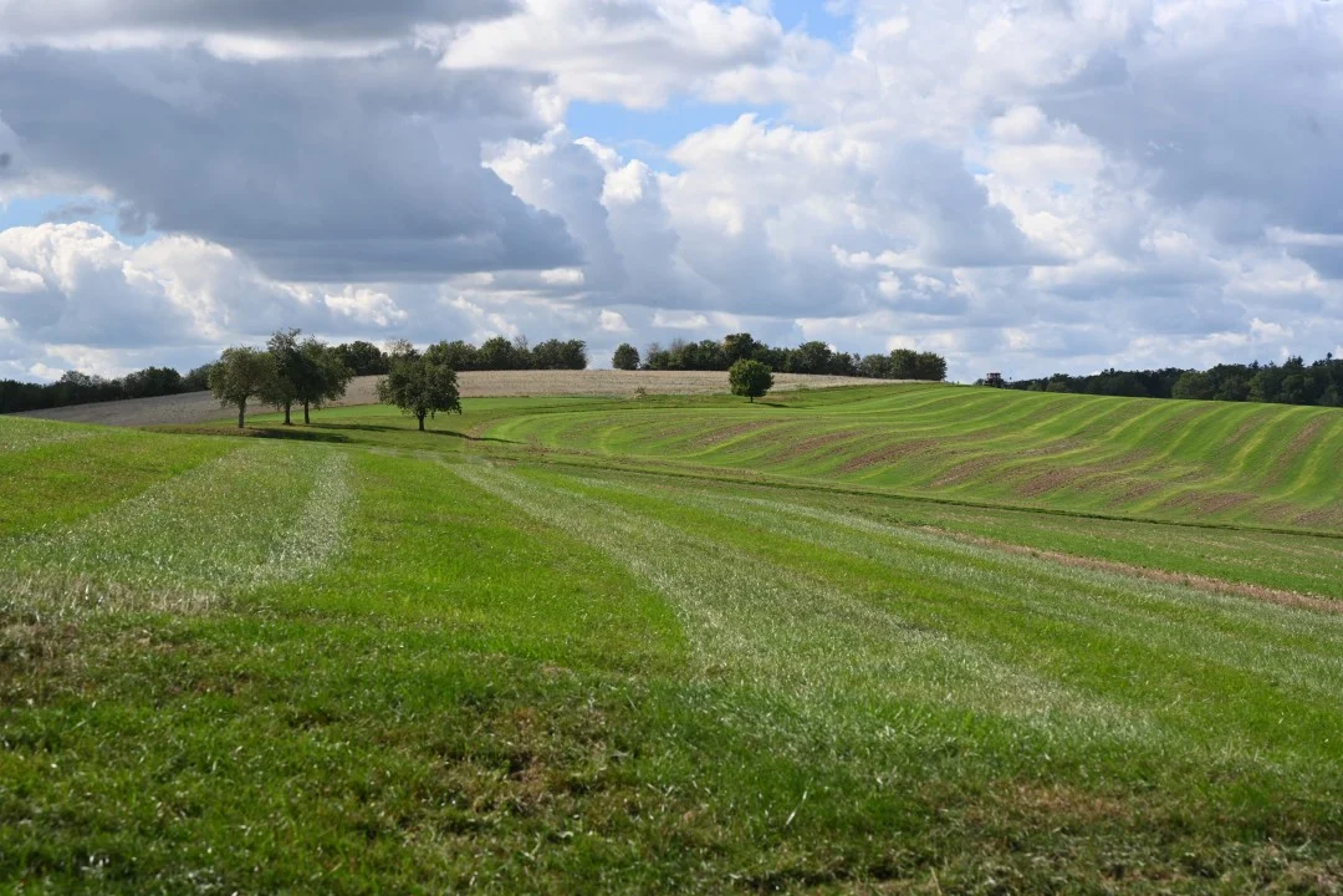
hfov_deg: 28.8
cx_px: 672
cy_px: 448
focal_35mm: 70
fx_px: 2611
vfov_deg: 19.5
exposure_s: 1/500
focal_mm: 70
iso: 100
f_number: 8
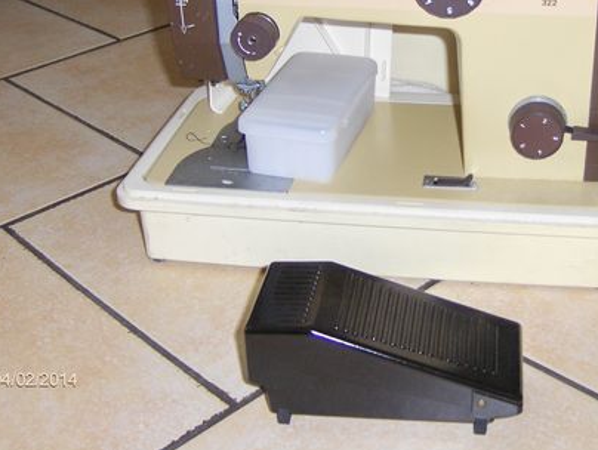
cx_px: 382
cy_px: 119
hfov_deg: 36.5
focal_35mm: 52
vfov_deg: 27.7
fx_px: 899
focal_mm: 7.5
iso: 100
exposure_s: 1/60
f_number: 2.8
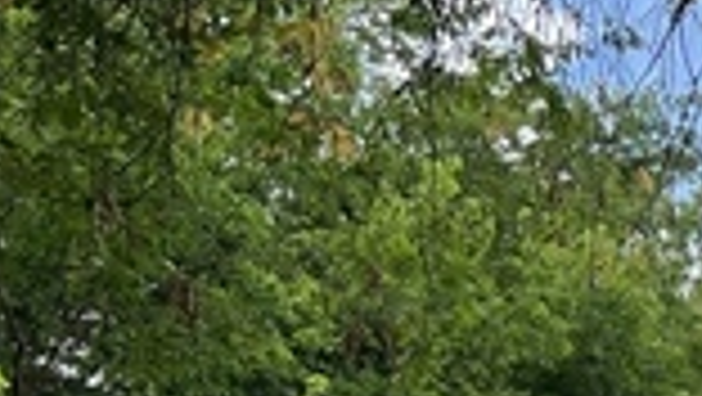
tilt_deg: +7.5
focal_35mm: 121
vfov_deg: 9.2
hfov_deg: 14.7
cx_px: 1397
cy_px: 886
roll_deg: -2.9
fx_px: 2254
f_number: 1.5
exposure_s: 1/2123
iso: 50
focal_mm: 5.7
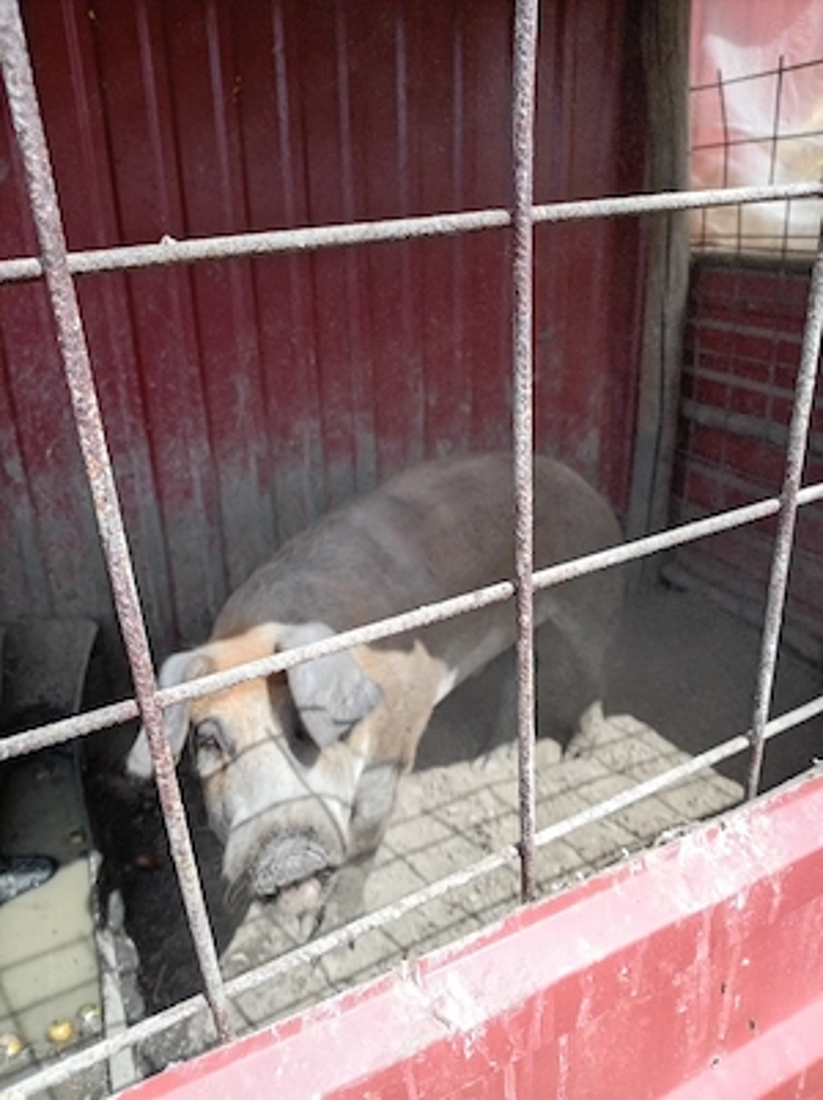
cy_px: 550
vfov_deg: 69.4
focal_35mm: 25
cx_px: 412
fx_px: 794
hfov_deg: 54.8
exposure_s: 1/799
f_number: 1.8
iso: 102
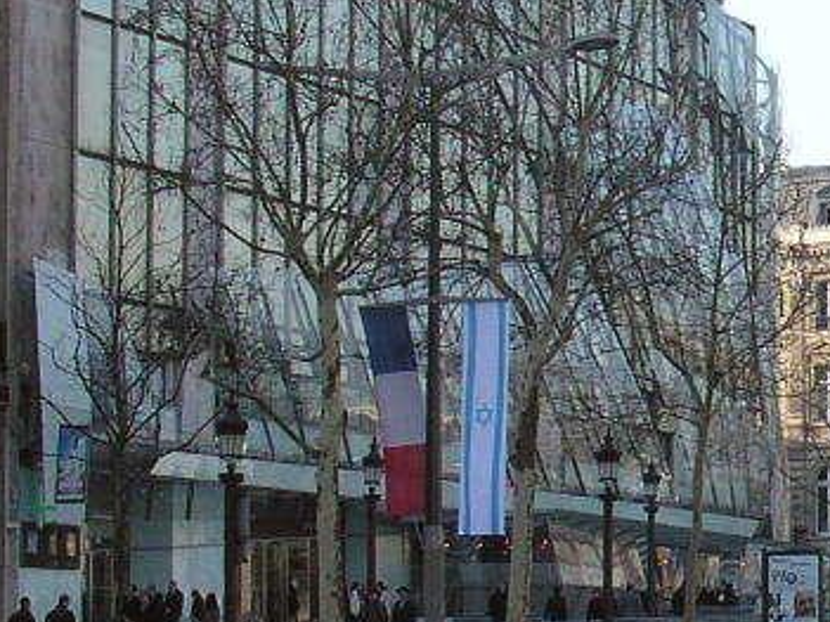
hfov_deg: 13.1
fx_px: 3428
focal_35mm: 143
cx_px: 1204
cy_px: 490
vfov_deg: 10.3
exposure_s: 1/161
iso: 100
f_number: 5.2
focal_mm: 7.5
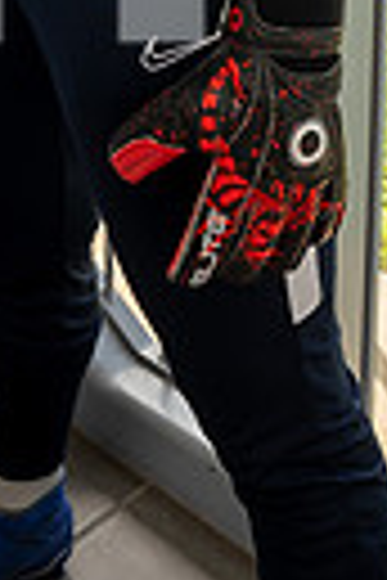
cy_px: -409
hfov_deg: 15.6
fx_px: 1403
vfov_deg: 18.9
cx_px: 76
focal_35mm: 87
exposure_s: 1/250
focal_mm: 25
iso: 800
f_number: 7.1
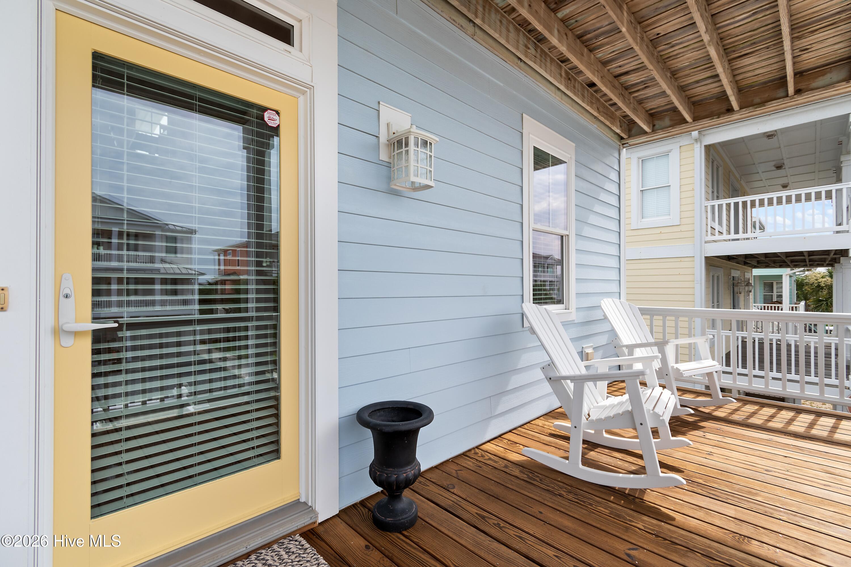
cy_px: 284
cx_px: 426
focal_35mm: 15
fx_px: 355
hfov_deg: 100.4
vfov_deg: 77.3
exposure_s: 1/125
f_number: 5.6
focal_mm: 10
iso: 100
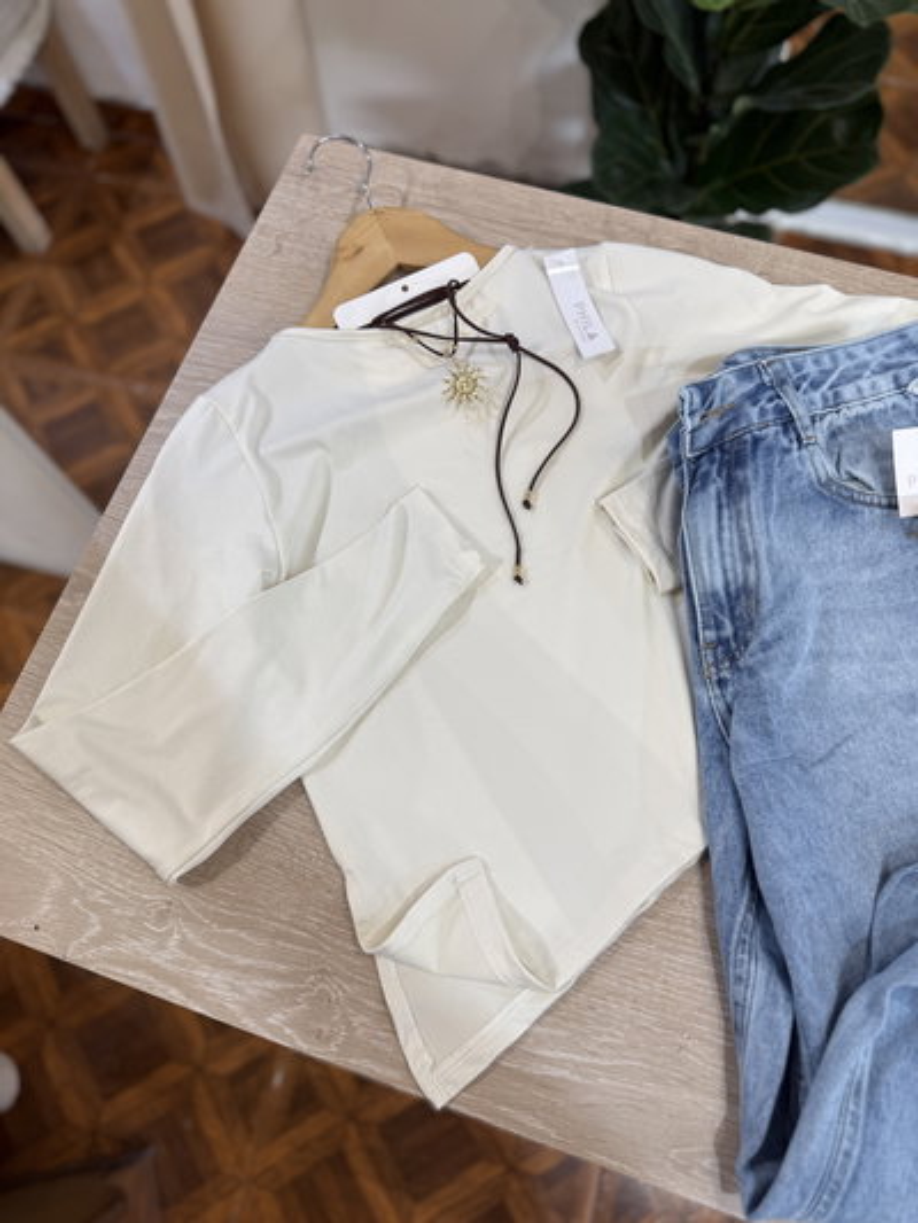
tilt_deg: -70.5
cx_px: 459
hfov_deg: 56.8
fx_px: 848
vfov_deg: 71.6
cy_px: 612
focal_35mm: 24
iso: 64
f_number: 1.78
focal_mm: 6.76
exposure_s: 1/100
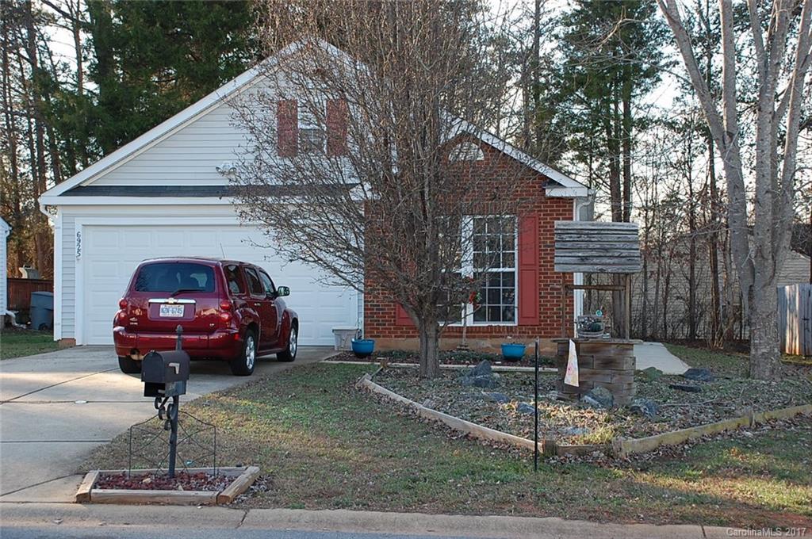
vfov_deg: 23.7
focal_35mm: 57
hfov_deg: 35.1
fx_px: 1284
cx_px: 406
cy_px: 270
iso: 250
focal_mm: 38
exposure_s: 1/125
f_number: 5.6
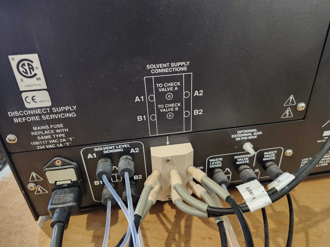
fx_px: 219
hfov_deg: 73.9
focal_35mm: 23
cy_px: 124
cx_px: 165
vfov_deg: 58.9
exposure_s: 1/30
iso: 500
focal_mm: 5.54
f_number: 1.8
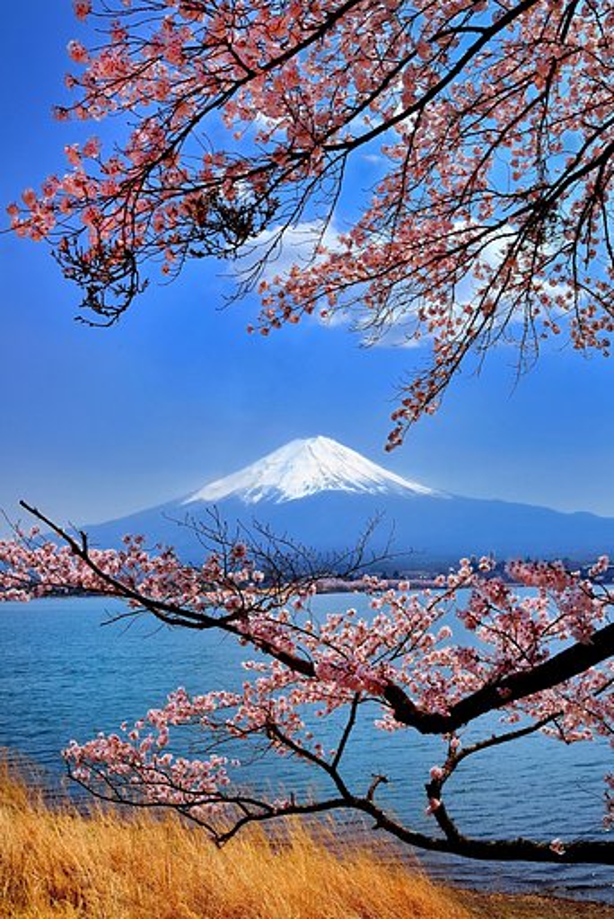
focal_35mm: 34
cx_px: 307
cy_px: 460
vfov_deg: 55.8
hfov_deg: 38.9
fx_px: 869
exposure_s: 1/800
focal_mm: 34
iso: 250
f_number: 13
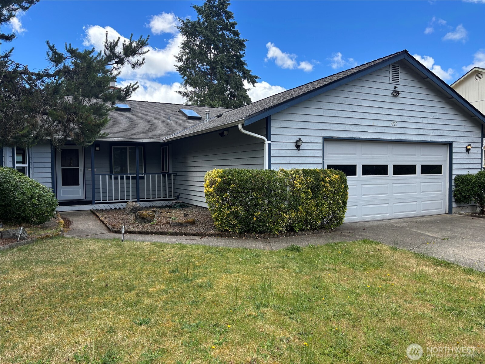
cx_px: 242
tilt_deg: -1.8
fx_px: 364
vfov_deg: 53.1
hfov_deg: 67.3
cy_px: 182
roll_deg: +0.4
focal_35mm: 26
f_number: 1.6
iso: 50
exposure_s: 1/927
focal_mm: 5.96
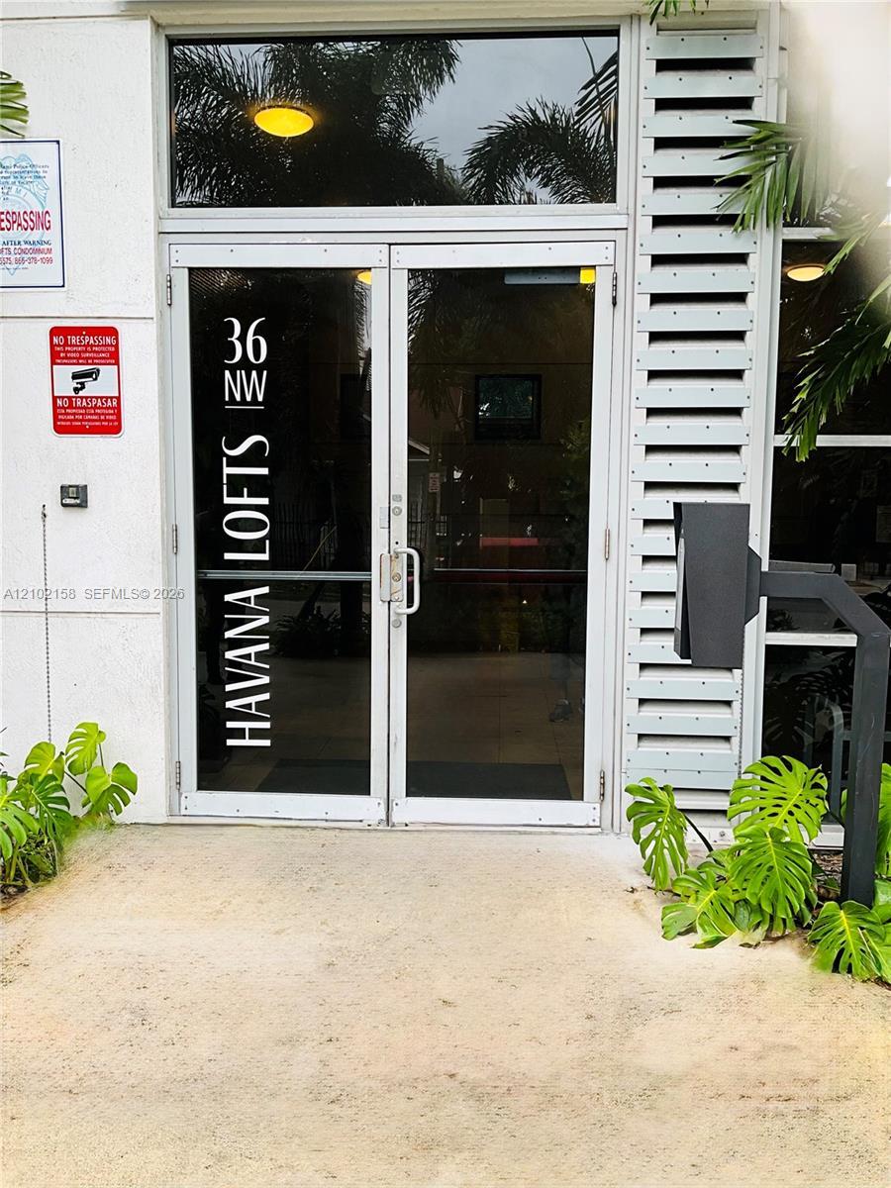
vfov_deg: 61.7
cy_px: 594
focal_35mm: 29
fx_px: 995
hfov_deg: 48.2
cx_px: 446
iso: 25
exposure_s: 1/312
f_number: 1.8
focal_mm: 3
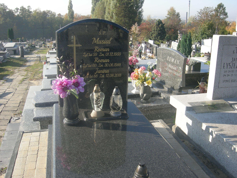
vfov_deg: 39.7
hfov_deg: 51.4
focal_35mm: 36
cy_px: 89
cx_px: 118
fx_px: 246
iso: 64
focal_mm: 7.5
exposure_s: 1/218
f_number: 6
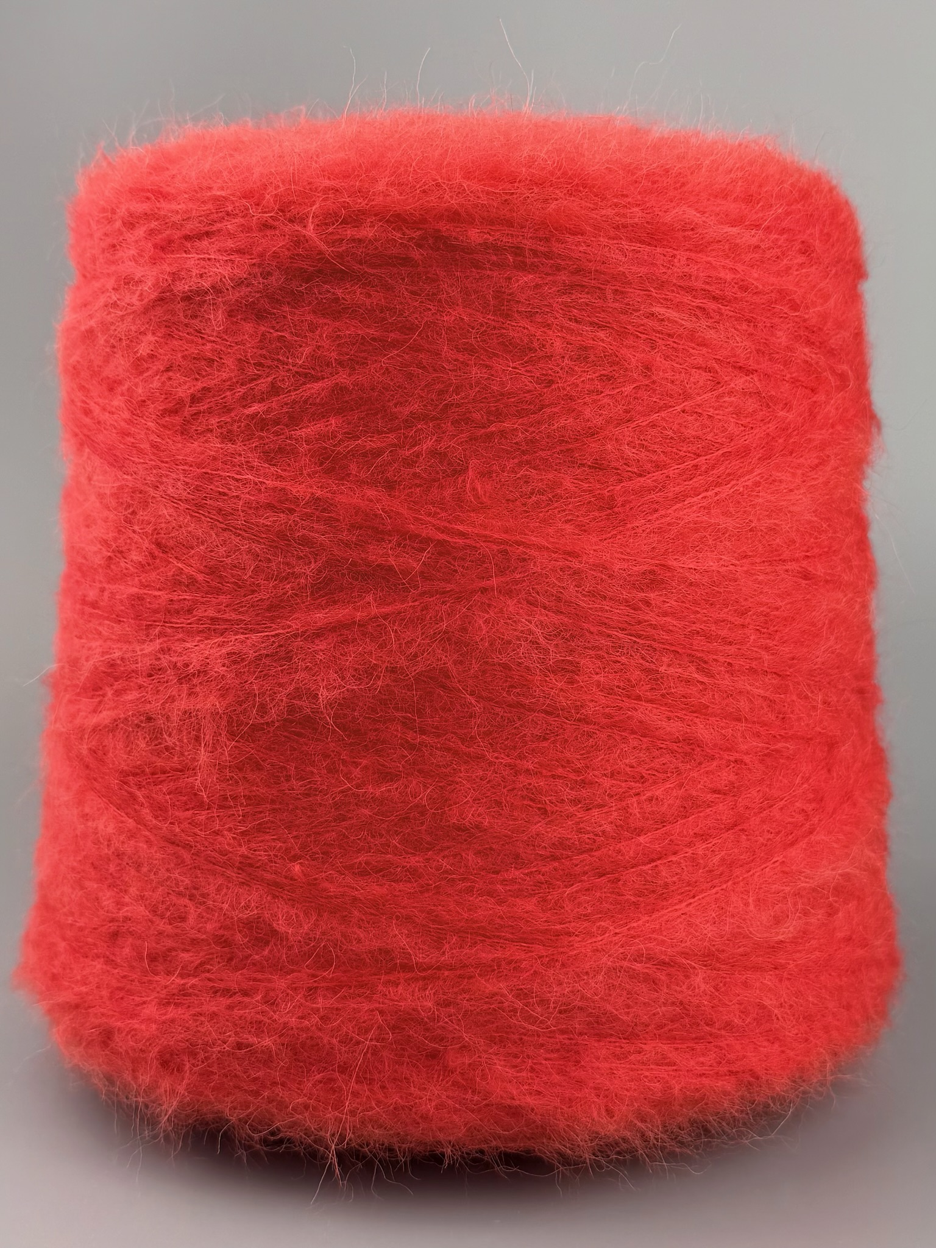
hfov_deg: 56.8
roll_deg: -0.3
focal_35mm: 24
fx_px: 865
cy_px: 624
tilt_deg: -6.6
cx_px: 468
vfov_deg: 71.6
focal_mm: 6.76
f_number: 1.78
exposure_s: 1/728
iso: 80
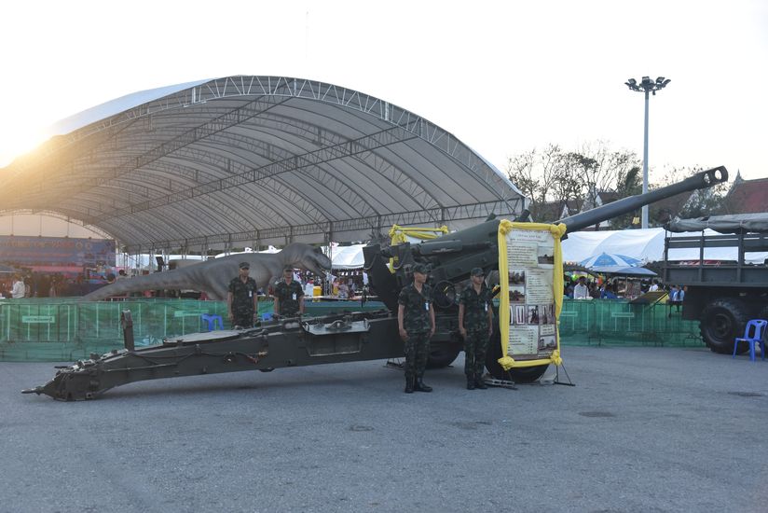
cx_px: 384
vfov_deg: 29.3
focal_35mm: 46
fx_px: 982
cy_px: 256
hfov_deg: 42.7
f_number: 4
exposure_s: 1/1000
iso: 1250
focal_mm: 46
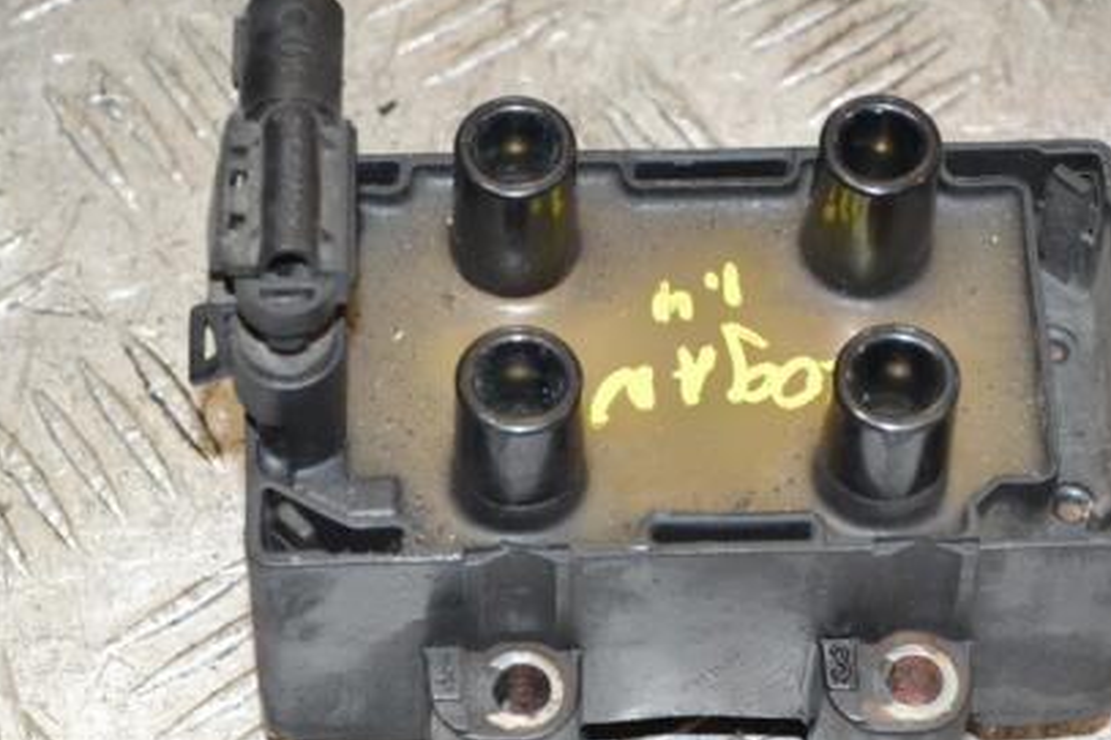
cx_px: 576
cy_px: 426
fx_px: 3755
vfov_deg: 11.2
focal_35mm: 122
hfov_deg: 16.8
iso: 1600
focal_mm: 55
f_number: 11
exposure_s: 1/200
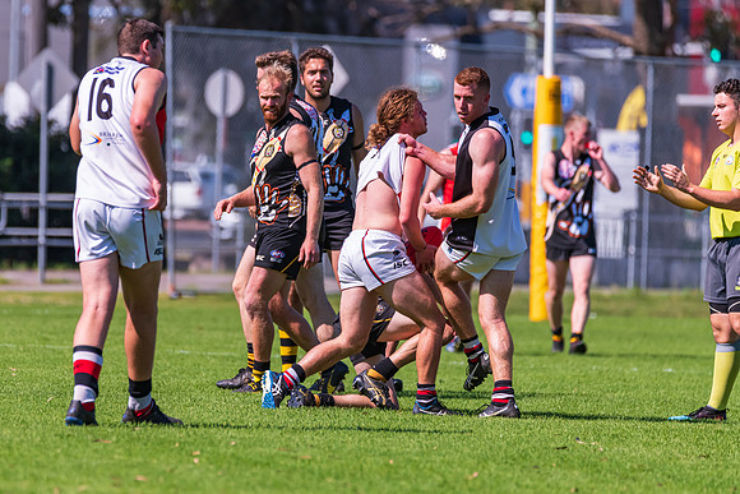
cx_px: 290
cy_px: 261
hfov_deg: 4.0
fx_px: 10492
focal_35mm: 510
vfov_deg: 2.7
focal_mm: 420
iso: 800
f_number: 6.3
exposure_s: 1/4000
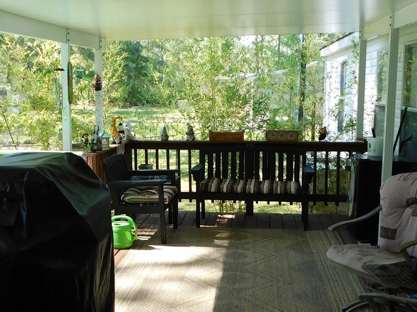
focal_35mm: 48
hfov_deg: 39.5
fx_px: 578
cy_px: 160
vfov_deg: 30.3
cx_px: 164
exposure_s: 1/160
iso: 125
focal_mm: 4
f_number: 3
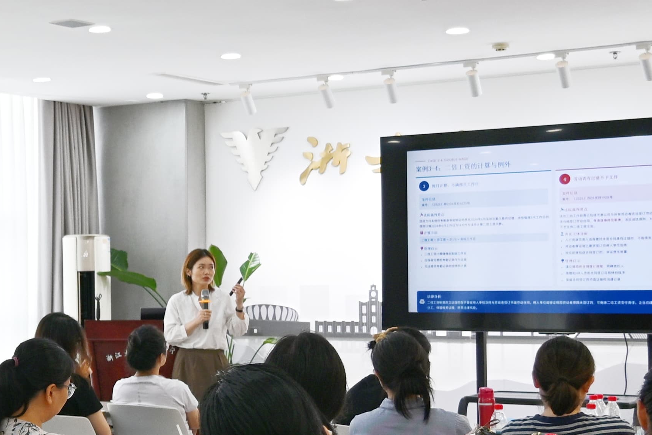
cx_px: -96
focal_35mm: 88
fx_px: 1594
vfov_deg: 15.5
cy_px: 257
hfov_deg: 21.7
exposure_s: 1/125
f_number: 3.5
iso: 250
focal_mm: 18
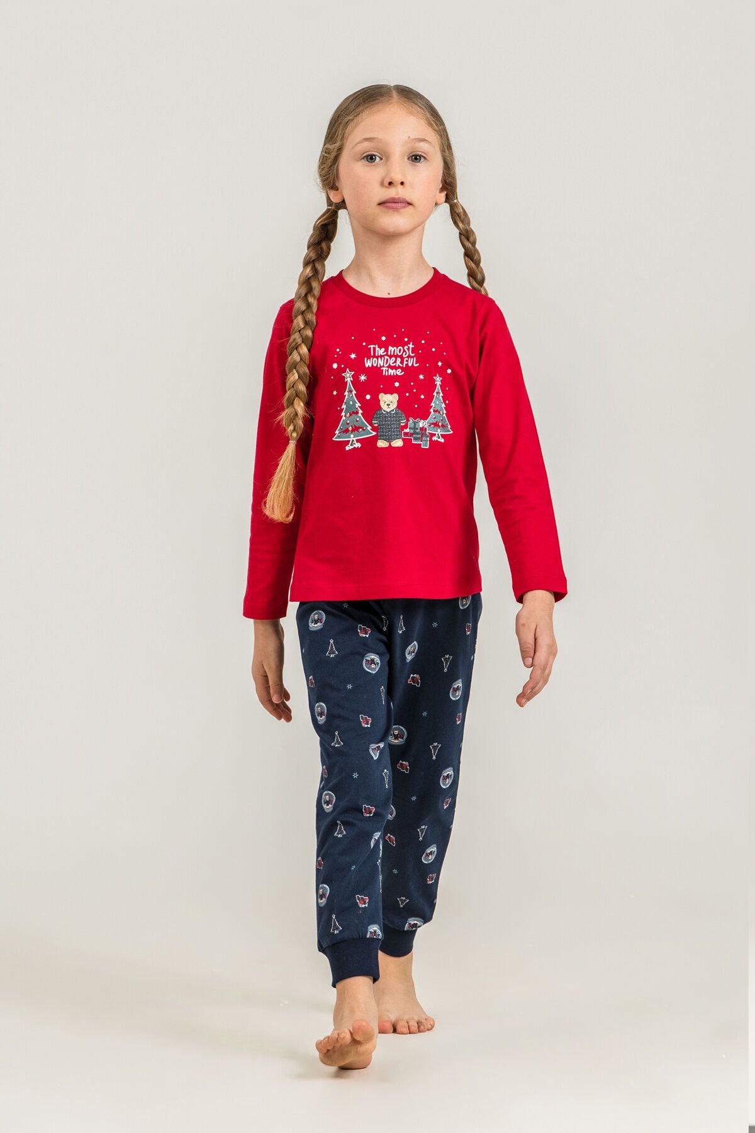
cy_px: 566
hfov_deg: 13.0
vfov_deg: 19.5
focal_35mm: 105
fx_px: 3303
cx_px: 378
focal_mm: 70
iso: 250
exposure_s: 1/160
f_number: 6.3
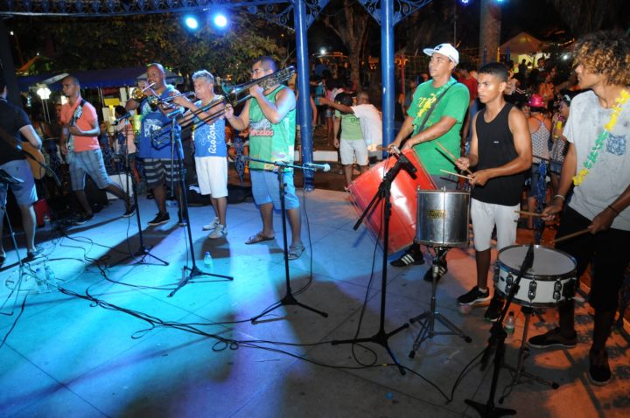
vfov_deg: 22.6
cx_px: 315
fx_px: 1049
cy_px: 209
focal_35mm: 60
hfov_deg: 33.4
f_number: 4.5
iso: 800
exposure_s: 1/30
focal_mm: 40
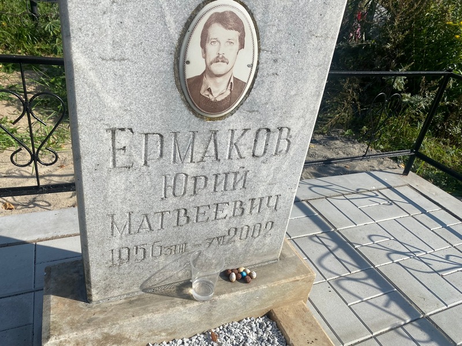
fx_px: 347
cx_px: 231
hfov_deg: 67.3
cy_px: 173
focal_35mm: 26
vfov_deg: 53.1
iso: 32
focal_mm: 4.25
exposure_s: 1/4115
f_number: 1.8
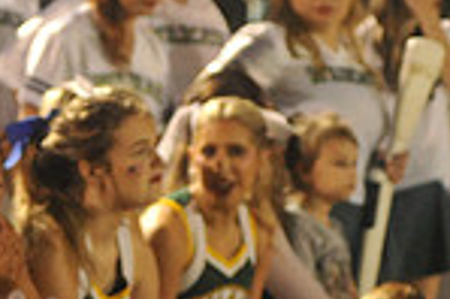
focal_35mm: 311
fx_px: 3883
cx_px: -24
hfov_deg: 6.6
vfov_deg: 4.4
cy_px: 574
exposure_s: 1/250
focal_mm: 80
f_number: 4
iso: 6400
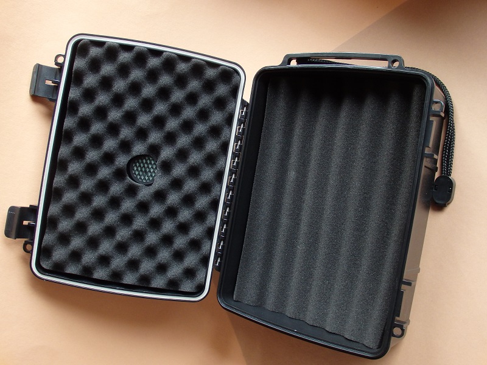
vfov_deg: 38.7
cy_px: 182
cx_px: 244
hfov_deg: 50.1
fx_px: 521
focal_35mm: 37
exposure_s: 1/40
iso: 320
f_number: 3.6
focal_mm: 6.6
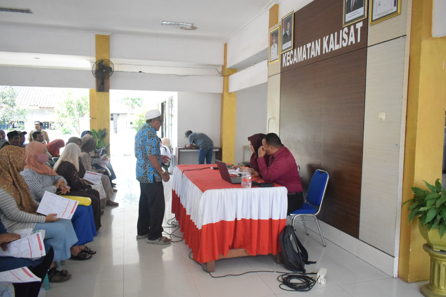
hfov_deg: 67.4
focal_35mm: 27
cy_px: 148
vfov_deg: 47.9
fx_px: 334
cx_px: 223
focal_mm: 18
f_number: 4
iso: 6400
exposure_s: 1/2000
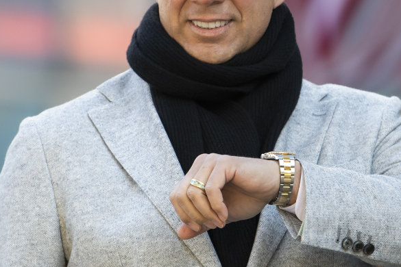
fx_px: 6471
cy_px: 182
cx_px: 219
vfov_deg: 2.4
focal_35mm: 581
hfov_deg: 3.5
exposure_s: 1/400
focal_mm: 170
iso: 500
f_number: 2.8
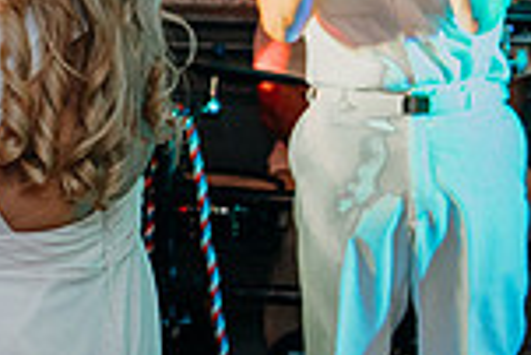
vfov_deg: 7.2
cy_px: 216
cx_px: -345
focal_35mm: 192
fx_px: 2835
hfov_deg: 10.2
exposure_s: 1/160
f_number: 3.5
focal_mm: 50
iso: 2500
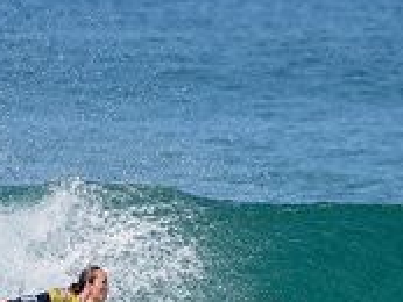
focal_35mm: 1609
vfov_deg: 0.9
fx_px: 18745
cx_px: 89
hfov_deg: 1.2
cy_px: 347
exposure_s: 1/2500
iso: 250
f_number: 6.3
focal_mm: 500
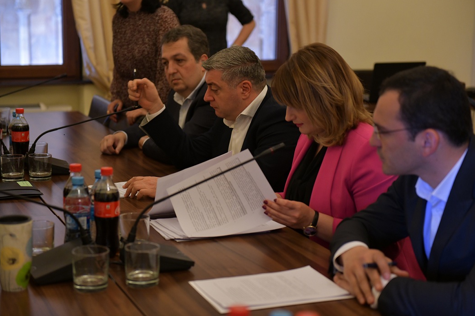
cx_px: 238
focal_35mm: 71
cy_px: 157
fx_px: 937
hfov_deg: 28.5
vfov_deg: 19.2
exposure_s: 1/100
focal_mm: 70
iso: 1600
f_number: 3.2
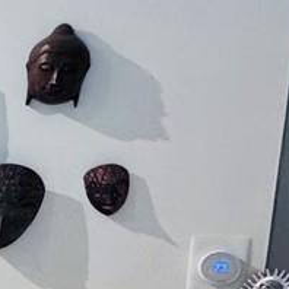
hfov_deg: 11.8
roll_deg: -2.2
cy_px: 304
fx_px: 945
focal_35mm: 100
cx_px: -517
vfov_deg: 16.9
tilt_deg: -7.1
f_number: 2.2
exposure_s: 1/60
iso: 250
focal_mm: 2.22
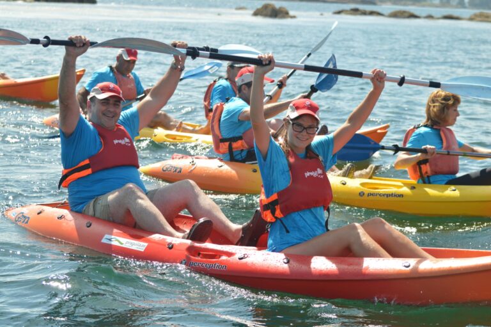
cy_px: 164
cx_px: 246
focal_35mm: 105
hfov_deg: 19.5
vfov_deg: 13.0
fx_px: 1431
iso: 200
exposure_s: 1/800
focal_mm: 70
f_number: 4.5
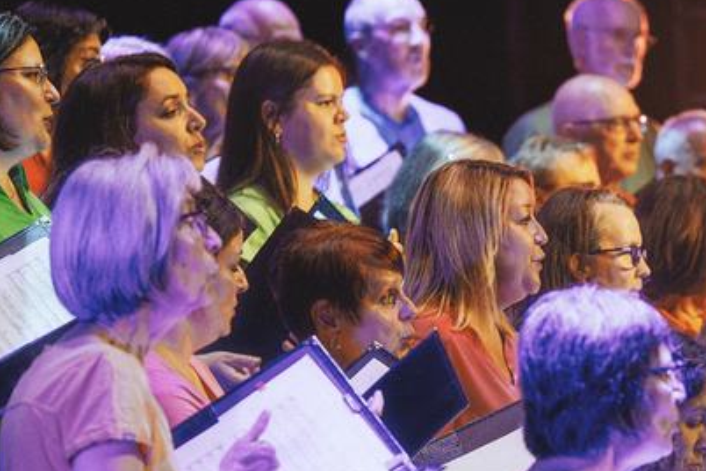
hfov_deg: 8.1
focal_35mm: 253
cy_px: 332
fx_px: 4961
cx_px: 785
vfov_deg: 5.4
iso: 320
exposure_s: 1/125
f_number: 2
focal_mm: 75
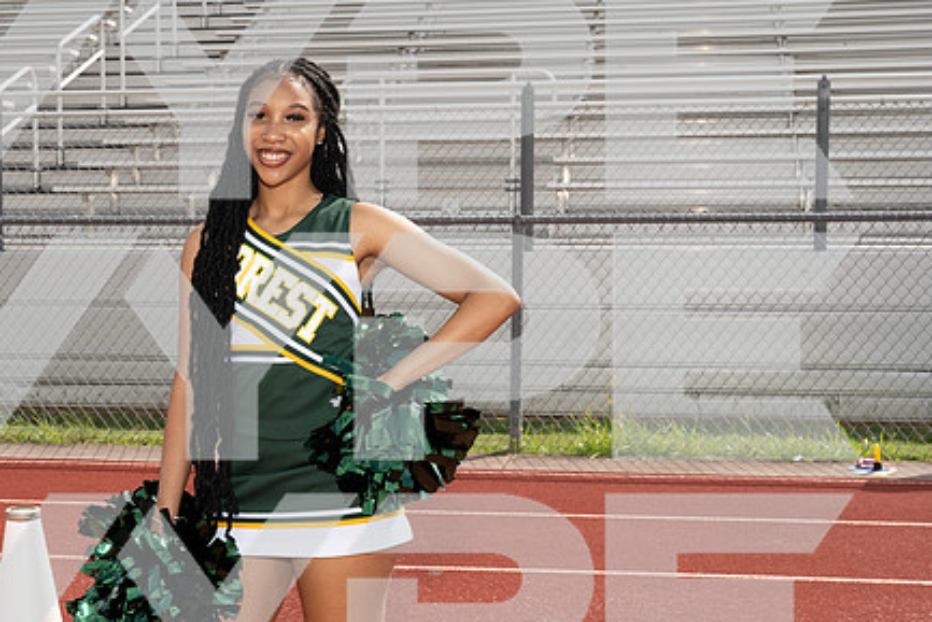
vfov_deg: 20.3
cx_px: 312
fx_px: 1735
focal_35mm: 67
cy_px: 348
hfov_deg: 29.9
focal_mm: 50
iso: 200
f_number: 11
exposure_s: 1/250
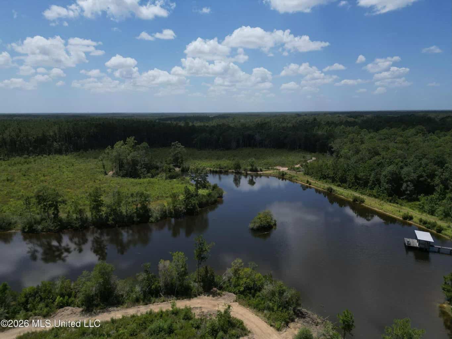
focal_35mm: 24
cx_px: 226
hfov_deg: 71.6
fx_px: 313
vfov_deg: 56.8
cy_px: 170
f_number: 1.7
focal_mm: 6.7
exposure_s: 1/5000
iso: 120
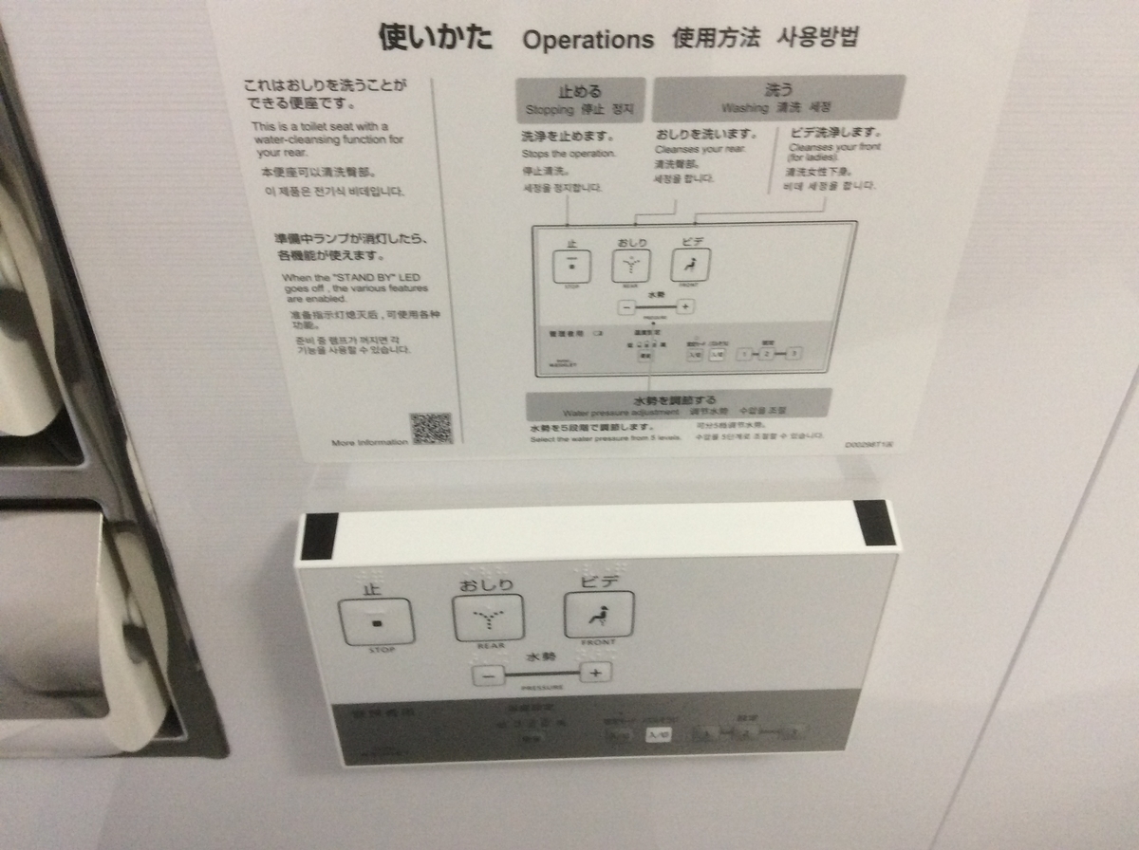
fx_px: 1051
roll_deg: -1.2
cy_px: 425
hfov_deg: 56.9
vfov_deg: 44.0
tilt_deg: -38.0
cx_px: 570
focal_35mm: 32
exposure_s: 1/24
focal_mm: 3.3
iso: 125
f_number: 2.4
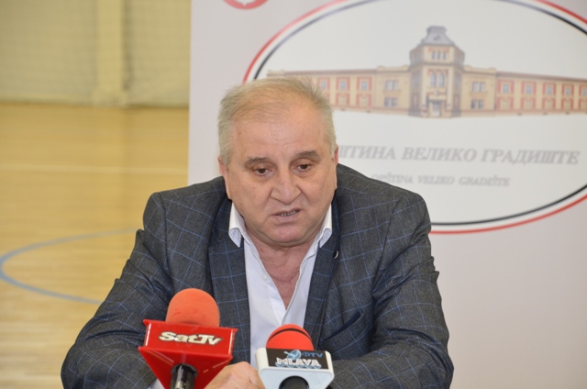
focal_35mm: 142
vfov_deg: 9.6
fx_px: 2319
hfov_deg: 14.4
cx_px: 294
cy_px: 194
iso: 640
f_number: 6.3
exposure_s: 1/60
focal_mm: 95
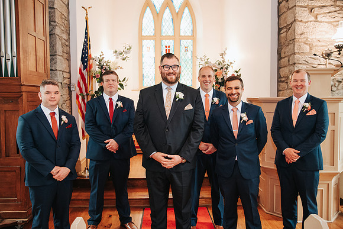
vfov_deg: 42.2
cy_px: 111
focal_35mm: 31
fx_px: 297
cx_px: 167
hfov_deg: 60.0
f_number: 4
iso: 2800
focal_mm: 30
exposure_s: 1/60
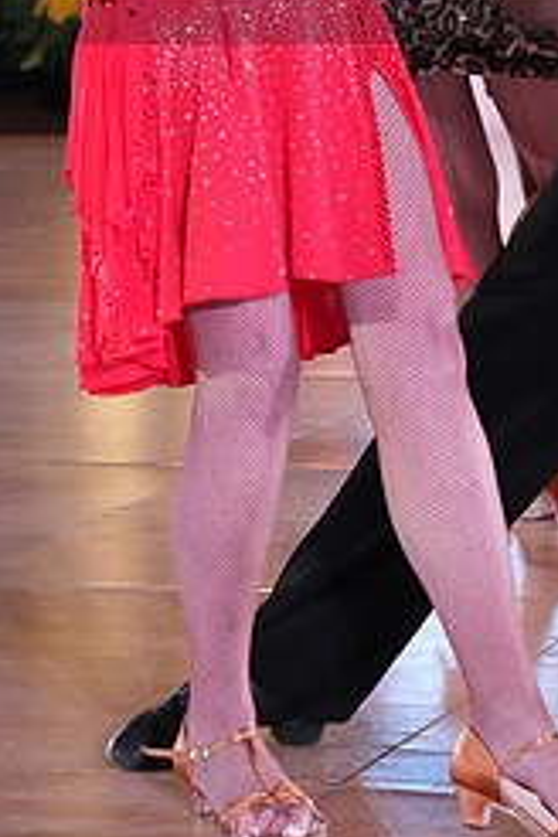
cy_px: -68
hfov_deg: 8.1
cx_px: 488
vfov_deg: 11.9
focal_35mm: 170
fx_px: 3952
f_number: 5.6
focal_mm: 72
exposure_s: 1/400
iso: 8000
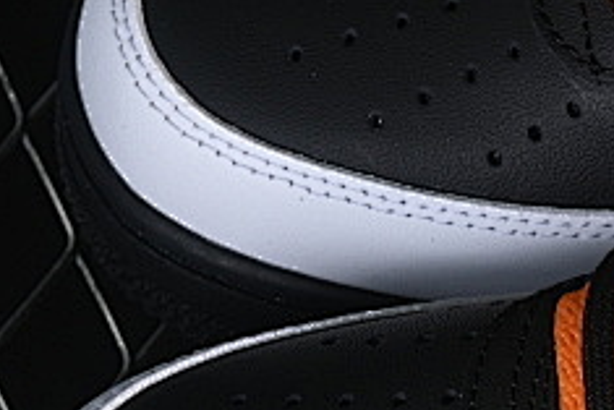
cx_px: 1066
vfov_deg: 4.0
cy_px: 311
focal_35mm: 345
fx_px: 5888
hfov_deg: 5.9
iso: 160
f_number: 6.3
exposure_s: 1/60
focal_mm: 50
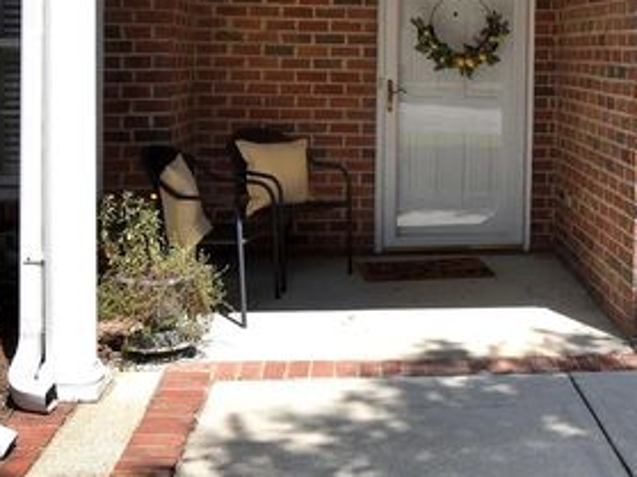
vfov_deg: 27.1
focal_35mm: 53
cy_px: 111
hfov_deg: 35.0
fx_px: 975
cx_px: 516
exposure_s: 1/500
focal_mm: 10
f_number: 8
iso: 200
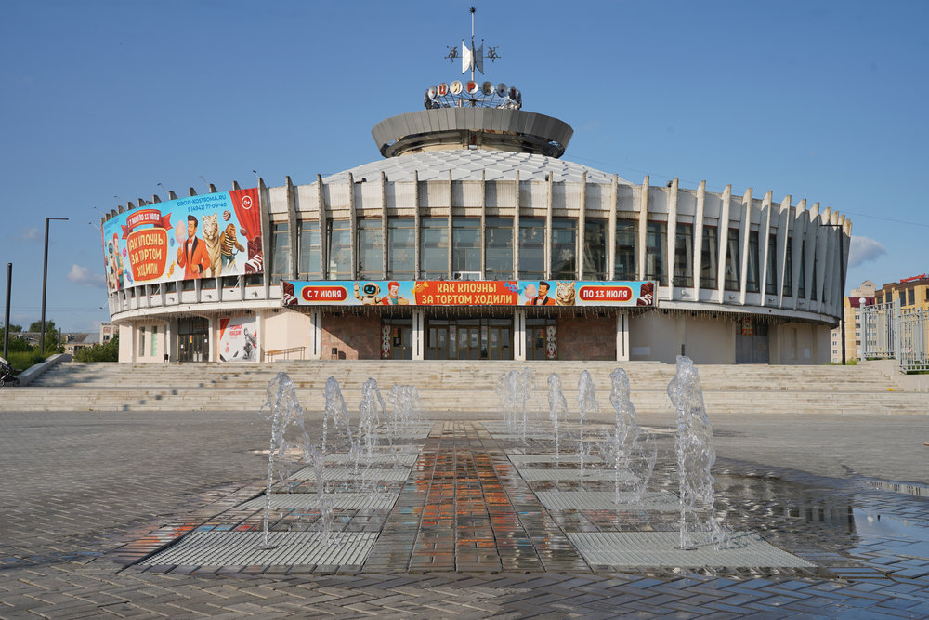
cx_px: 464
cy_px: 310
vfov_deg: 35.1
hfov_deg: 50.7
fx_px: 981
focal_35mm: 38
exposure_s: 1/400
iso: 100
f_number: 9
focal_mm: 38
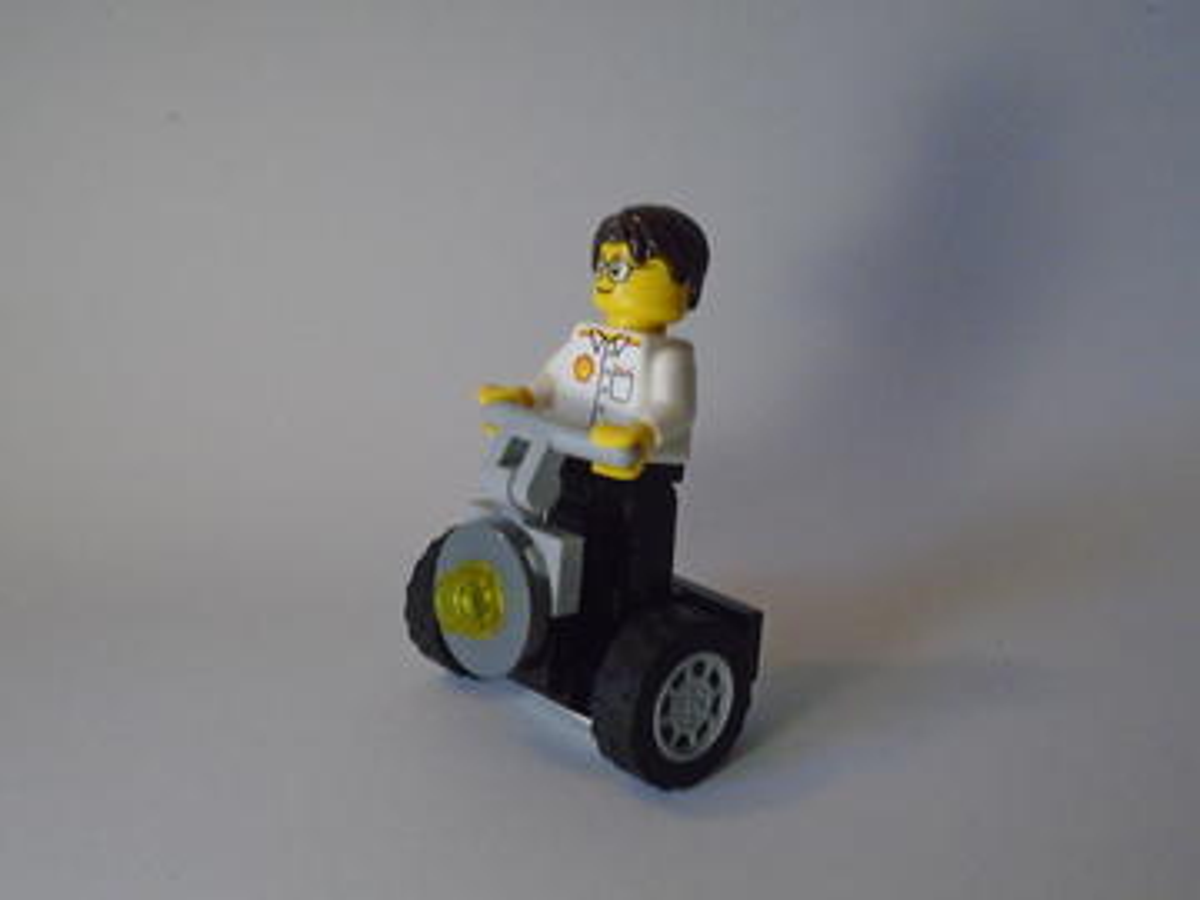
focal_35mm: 42
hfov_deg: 44.8
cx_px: 600
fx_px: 1456
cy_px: 450
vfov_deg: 34.3
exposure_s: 1/50
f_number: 4.1
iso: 800
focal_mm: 7.4
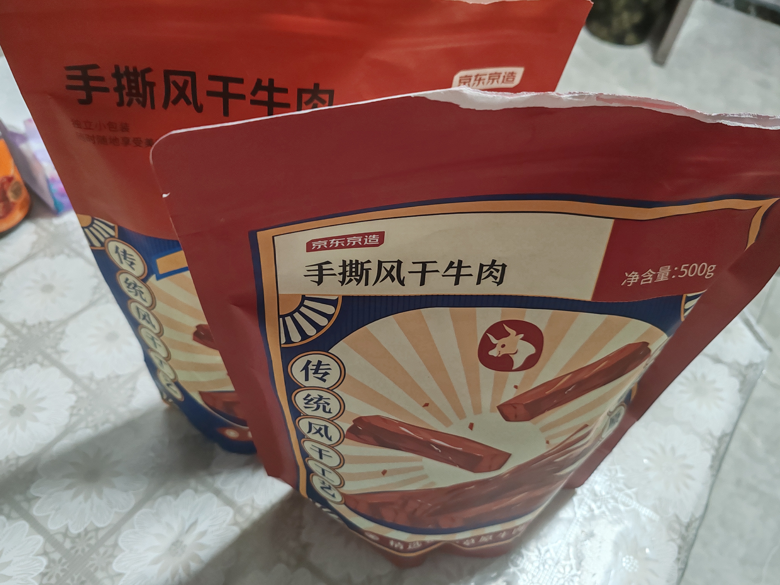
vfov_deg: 51.4
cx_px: 390
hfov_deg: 65.3
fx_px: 608
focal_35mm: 27
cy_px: 292
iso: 1000
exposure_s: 1/100
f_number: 1.9
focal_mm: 6.12
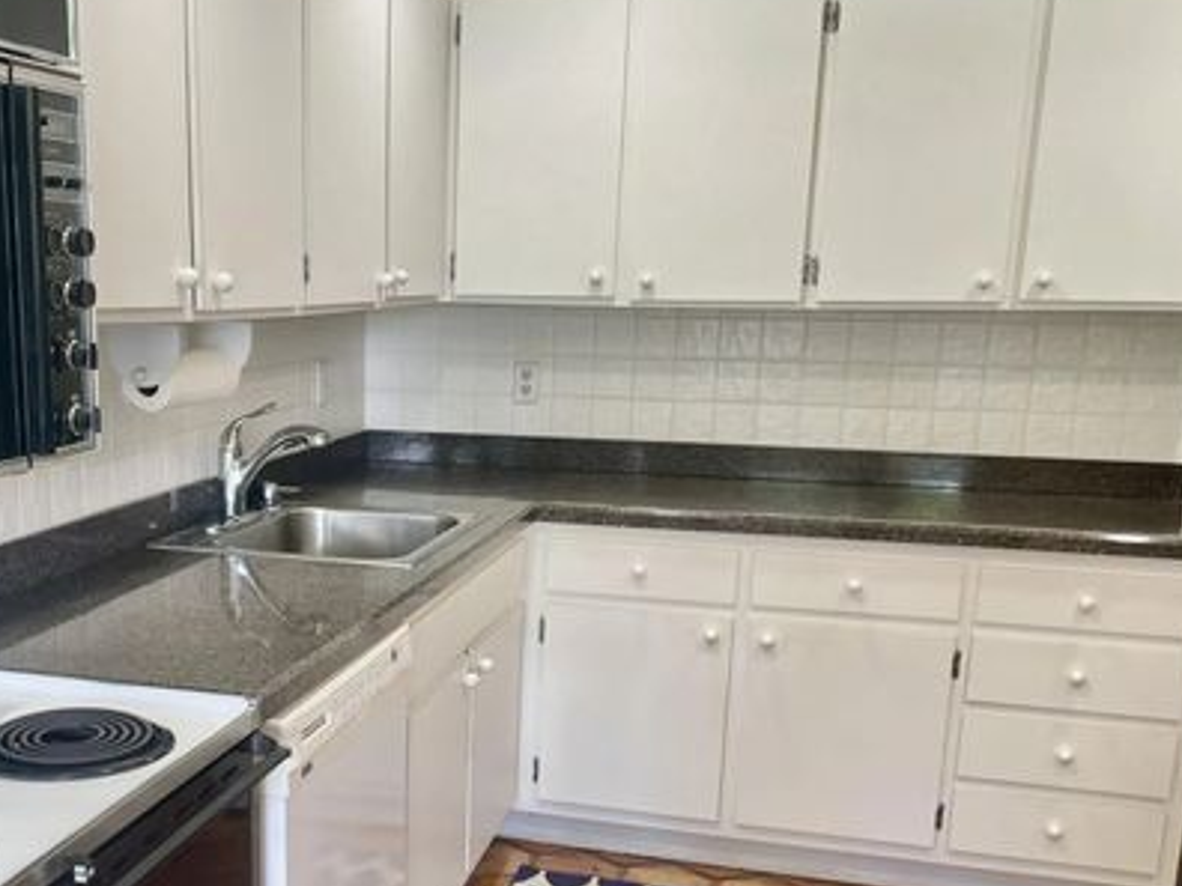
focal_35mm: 42
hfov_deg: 44.2
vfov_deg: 33.9
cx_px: 409
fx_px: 1434
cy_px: 623
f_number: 1.6
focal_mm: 4.2
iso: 80
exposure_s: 1/60
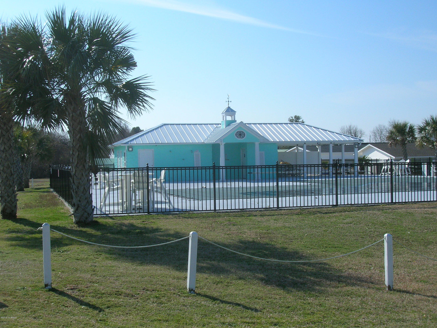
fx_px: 631
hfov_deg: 38.2
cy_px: 164
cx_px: 218
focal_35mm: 50
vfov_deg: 29.1
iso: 50
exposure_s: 1/393
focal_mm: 8.4
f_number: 5.6
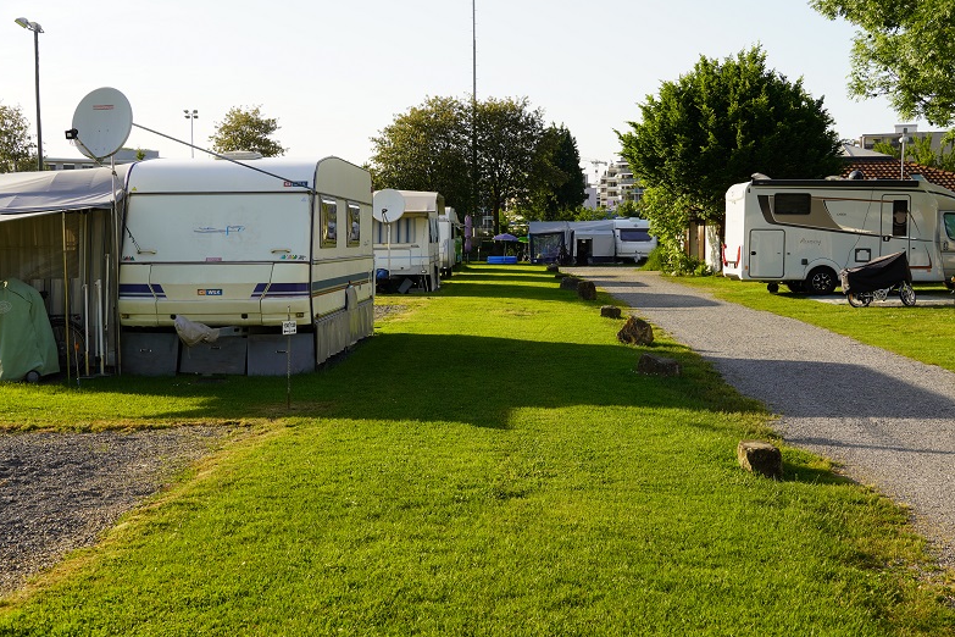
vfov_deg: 28.4
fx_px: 1260
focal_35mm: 48
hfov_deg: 41.5
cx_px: 472
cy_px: 313
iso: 100
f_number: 8
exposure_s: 1/100
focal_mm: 31
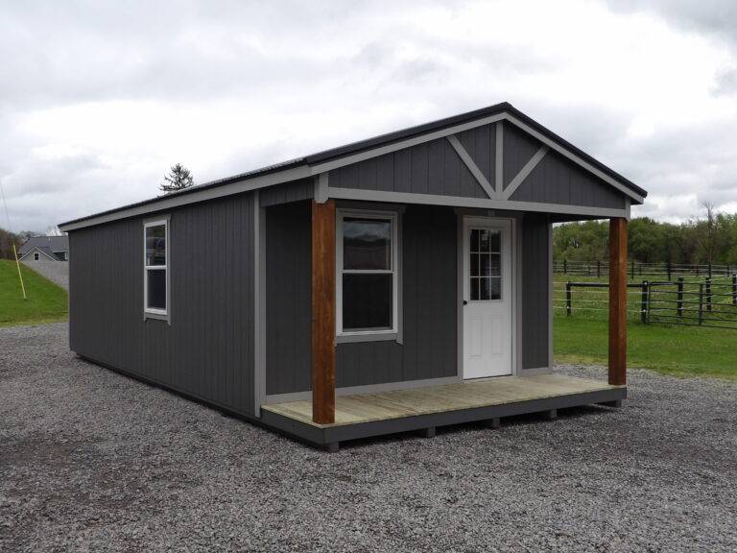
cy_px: 276
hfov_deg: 55.4
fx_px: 703
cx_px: 368
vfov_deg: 42.9
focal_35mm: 33
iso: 100
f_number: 3.6
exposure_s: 1/365
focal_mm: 5.9
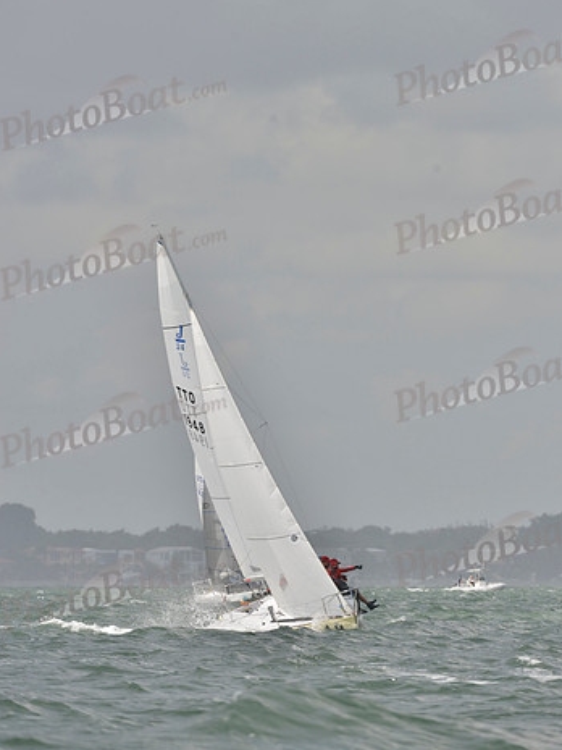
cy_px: 320
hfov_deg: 3.1
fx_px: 10412
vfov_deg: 4.1
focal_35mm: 481
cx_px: 311
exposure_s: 1/1000
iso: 280
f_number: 9
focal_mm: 400
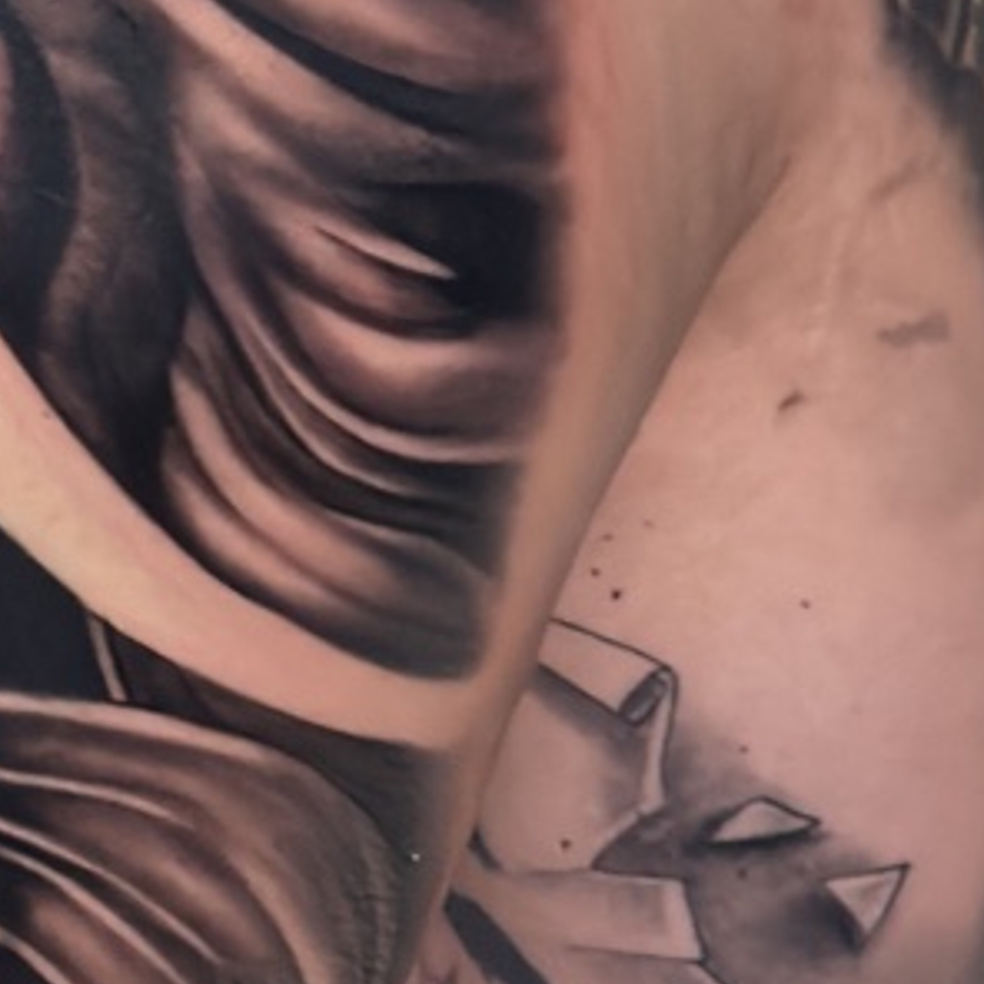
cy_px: 382
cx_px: -781
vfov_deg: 9.3
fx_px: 6046
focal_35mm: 188
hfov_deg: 8.9
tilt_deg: -10.6
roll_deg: -1.4
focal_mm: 6.76
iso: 400
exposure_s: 1/40
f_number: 1.78
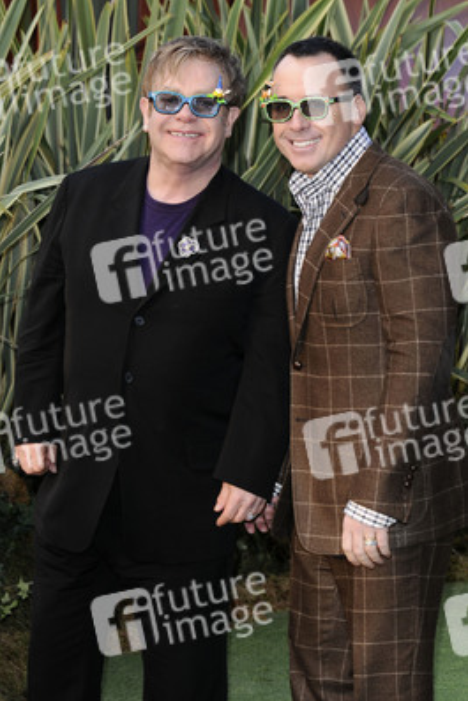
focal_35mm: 139
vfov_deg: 14.8
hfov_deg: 9.9
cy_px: 350
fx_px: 2708
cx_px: 234
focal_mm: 92
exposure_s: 1/160
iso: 200
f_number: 5.6
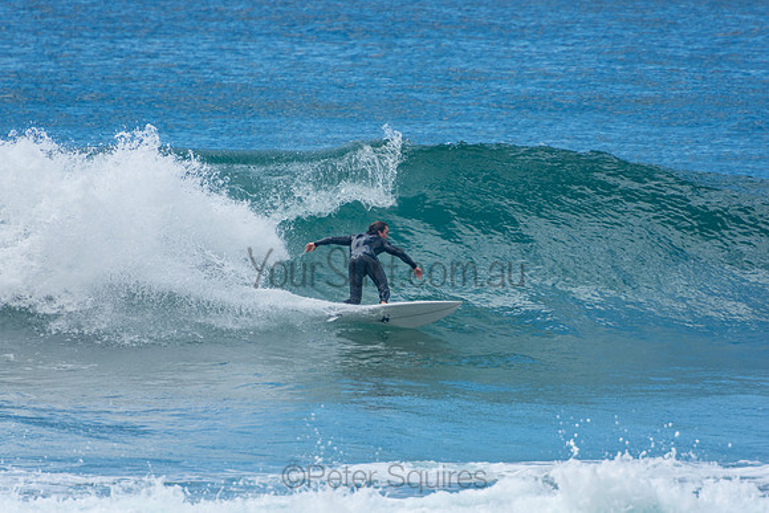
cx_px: 384
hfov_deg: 3.4
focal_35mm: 600
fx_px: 12819
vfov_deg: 2.3
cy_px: 256
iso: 280
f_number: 5.6
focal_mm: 400
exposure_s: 1/1250
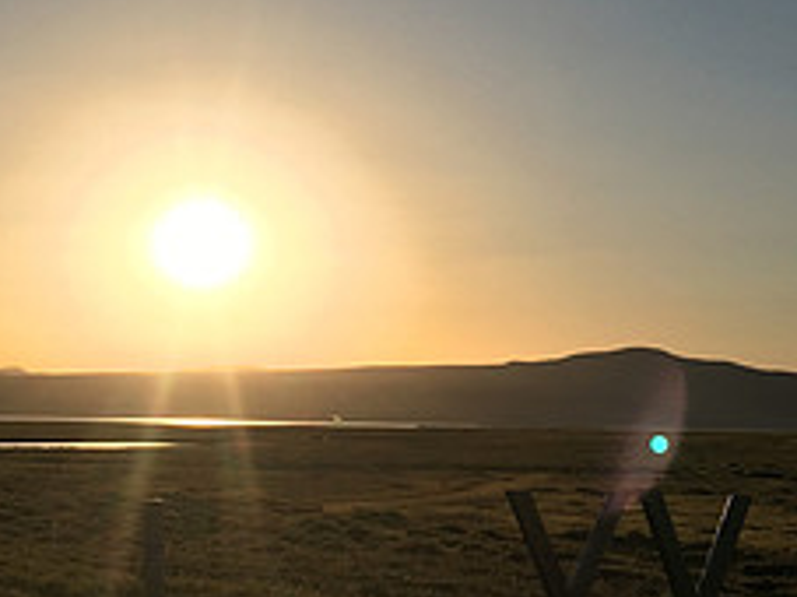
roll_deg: -2.0
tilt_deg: +4.4
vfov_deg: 19.9
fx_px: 1703
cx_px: 442
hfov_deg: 26.3
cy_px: 356
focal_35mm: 74
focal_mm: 4.15
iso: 25
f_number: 2.2
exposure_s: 1/4525
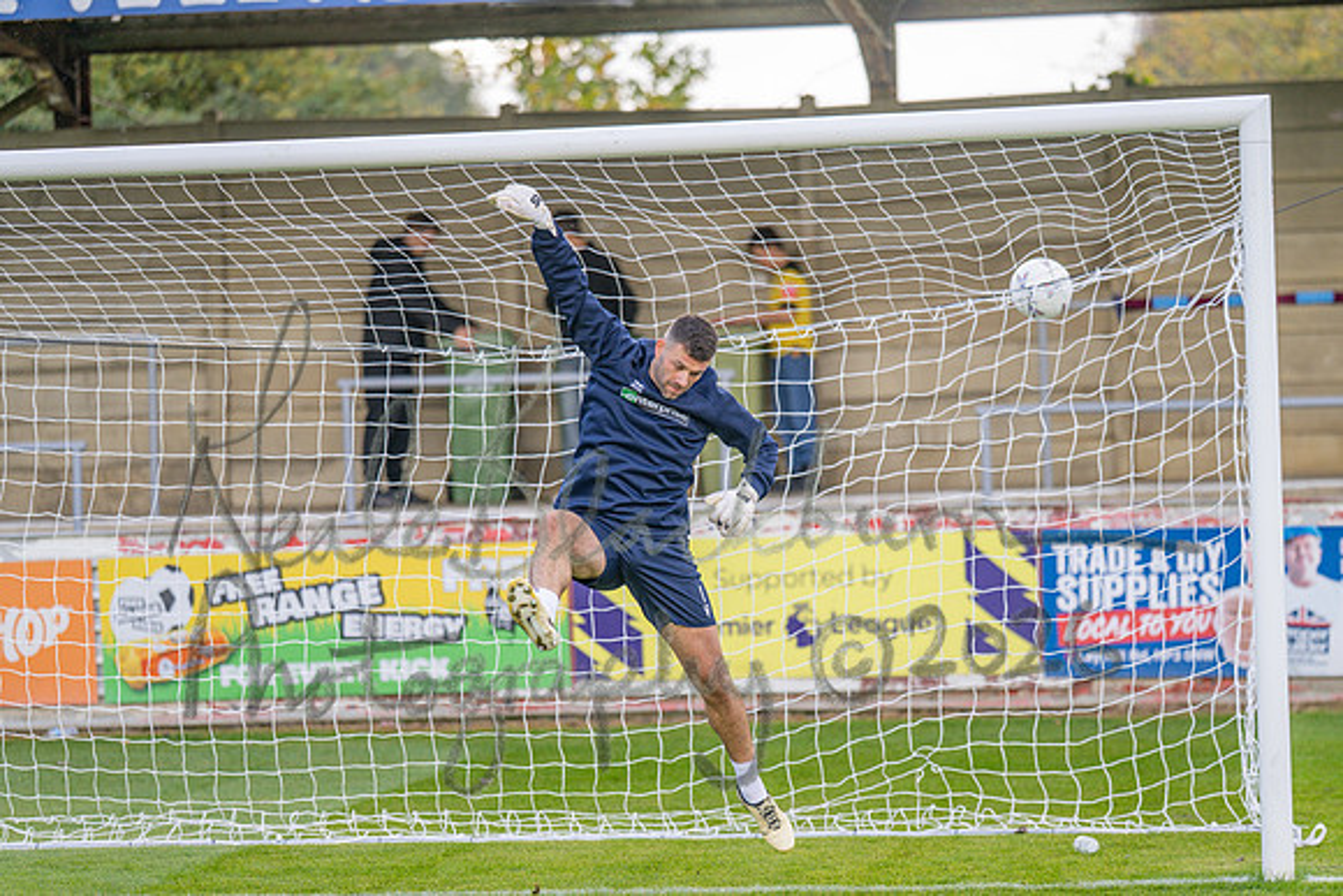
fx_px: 5037
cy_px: 448
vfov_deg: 10.2
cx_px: 672
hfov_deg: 15.2
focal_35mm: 135
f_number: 1.8
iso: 320
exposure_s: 1/2000
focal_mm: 135
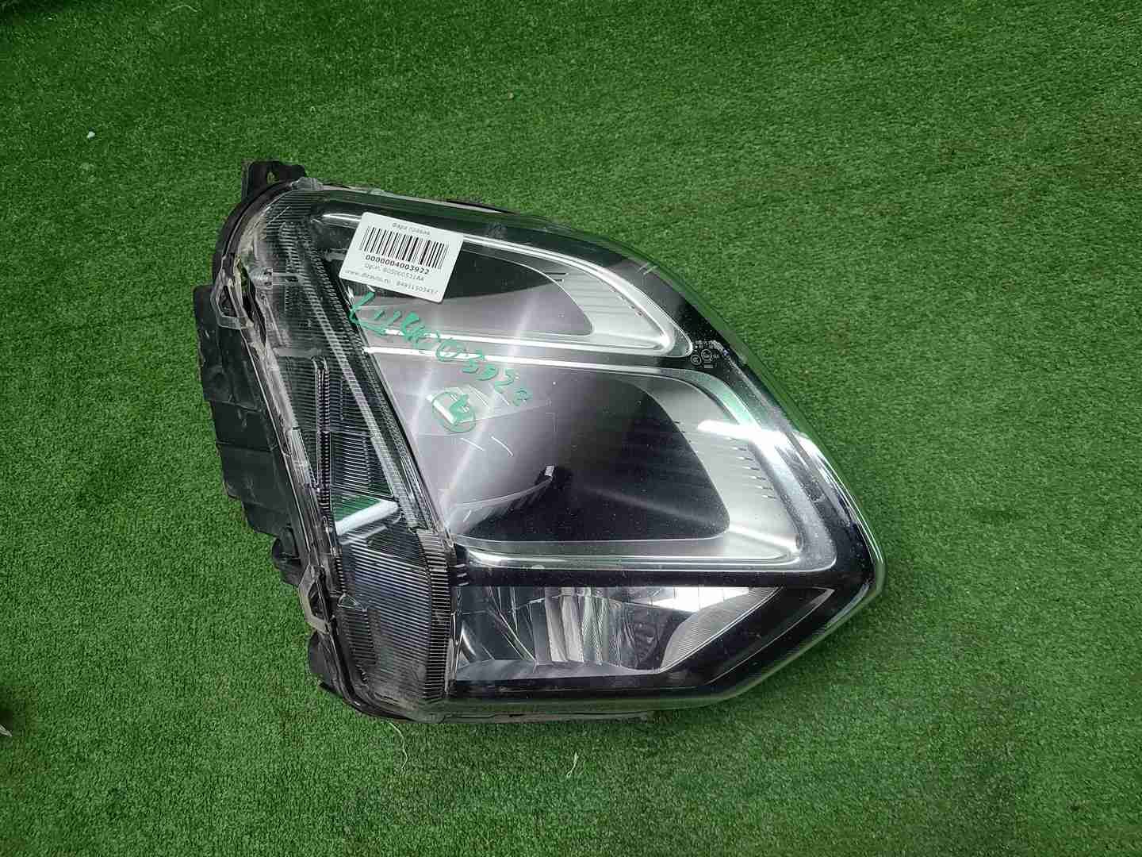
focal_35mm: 26
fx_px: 858
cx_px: 571
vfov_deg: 53.1
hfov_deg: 67.3
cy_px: 428
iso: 72
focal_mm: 5.4
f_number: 1.8
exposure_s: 1/50
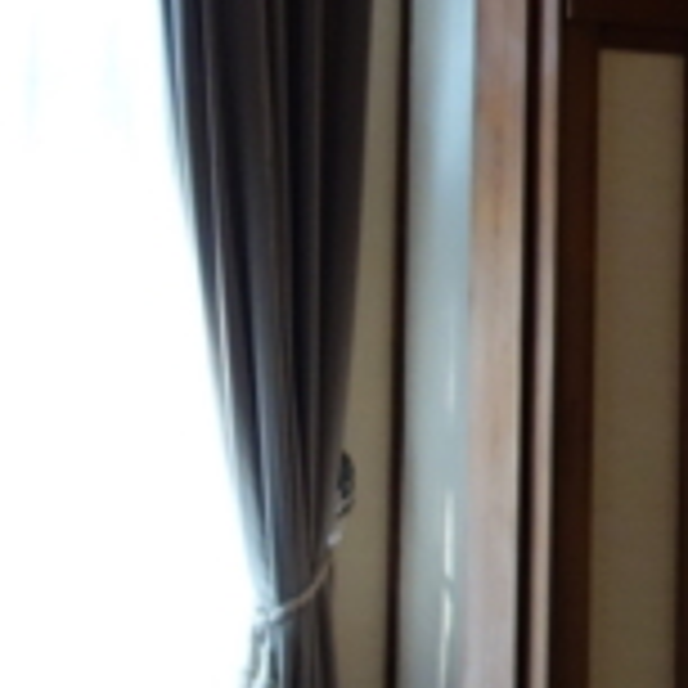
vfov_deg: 14.0
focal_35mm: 124
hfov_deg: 13.2
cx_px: 1054
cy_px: 189
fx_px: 2788
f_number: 1.8
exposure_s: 1/250
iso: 500
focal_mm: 10.4
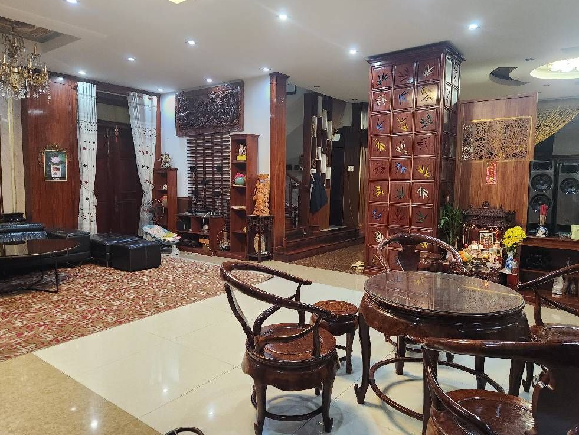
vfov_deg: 56.8
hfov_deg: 71.6
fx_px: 401
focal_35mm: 24
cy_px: 209
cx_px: 297
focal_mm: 5.4
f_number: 1.8
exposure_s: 1/100
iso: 800
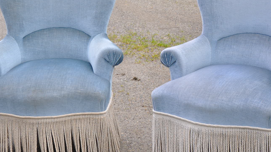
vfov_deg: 8.9
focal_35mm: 136
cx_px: 138
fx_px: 977
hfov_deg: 15.8
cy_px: 46
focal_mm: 52
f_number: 5.6
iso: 320
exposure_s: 1/125
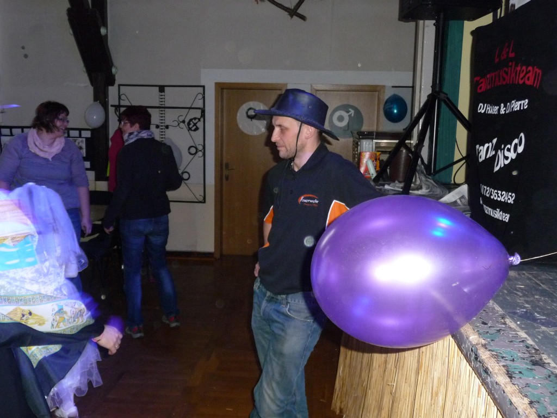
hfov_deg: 51.4
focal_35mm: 36
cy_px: 209
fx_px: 579
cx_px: 278
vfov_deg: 39.7
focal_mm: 6
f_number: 3.7
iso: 400
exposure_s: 1/30
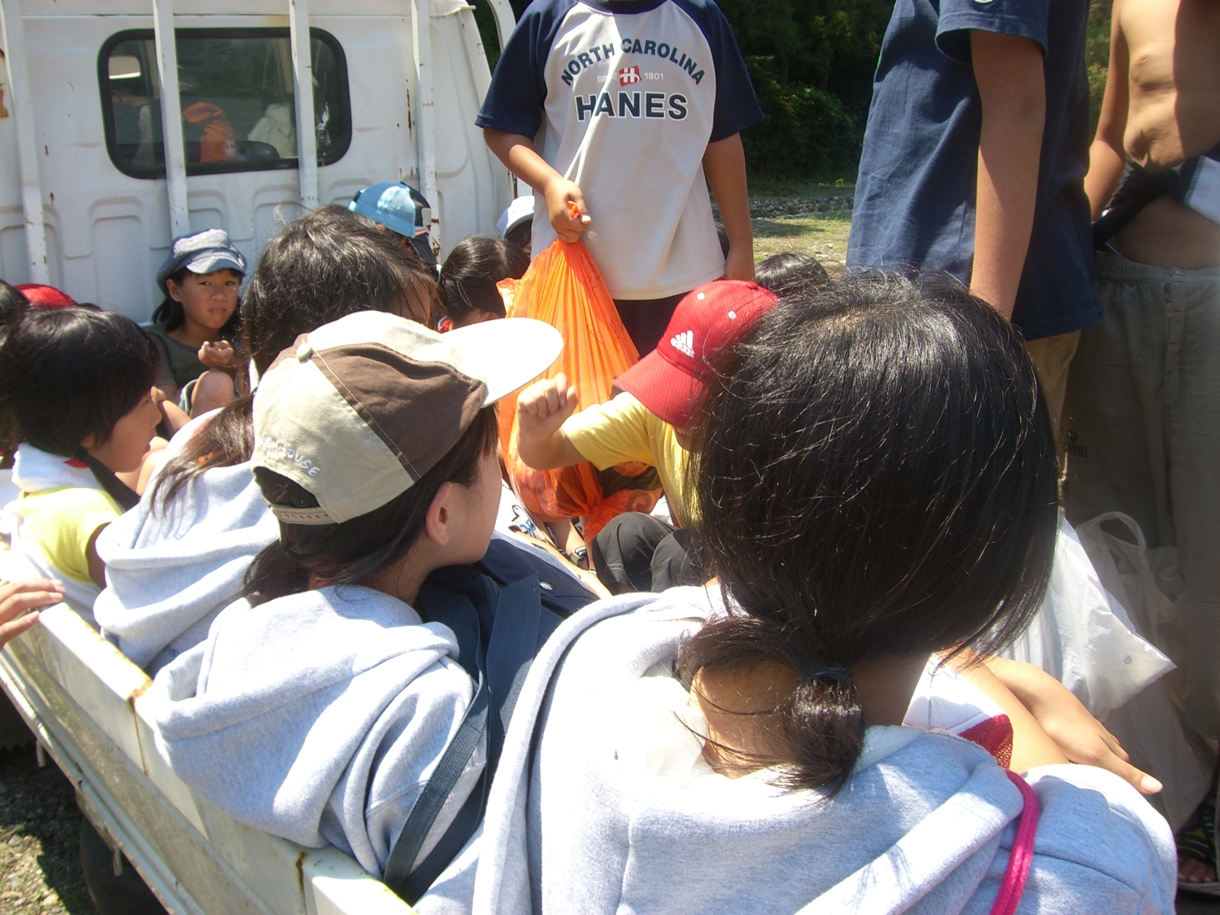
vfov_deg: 37.7
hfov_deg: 49.0
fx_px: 1339
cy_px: 458
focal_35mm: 38
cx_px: 610
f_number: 4.3
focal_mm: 6.2
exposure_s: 1/200
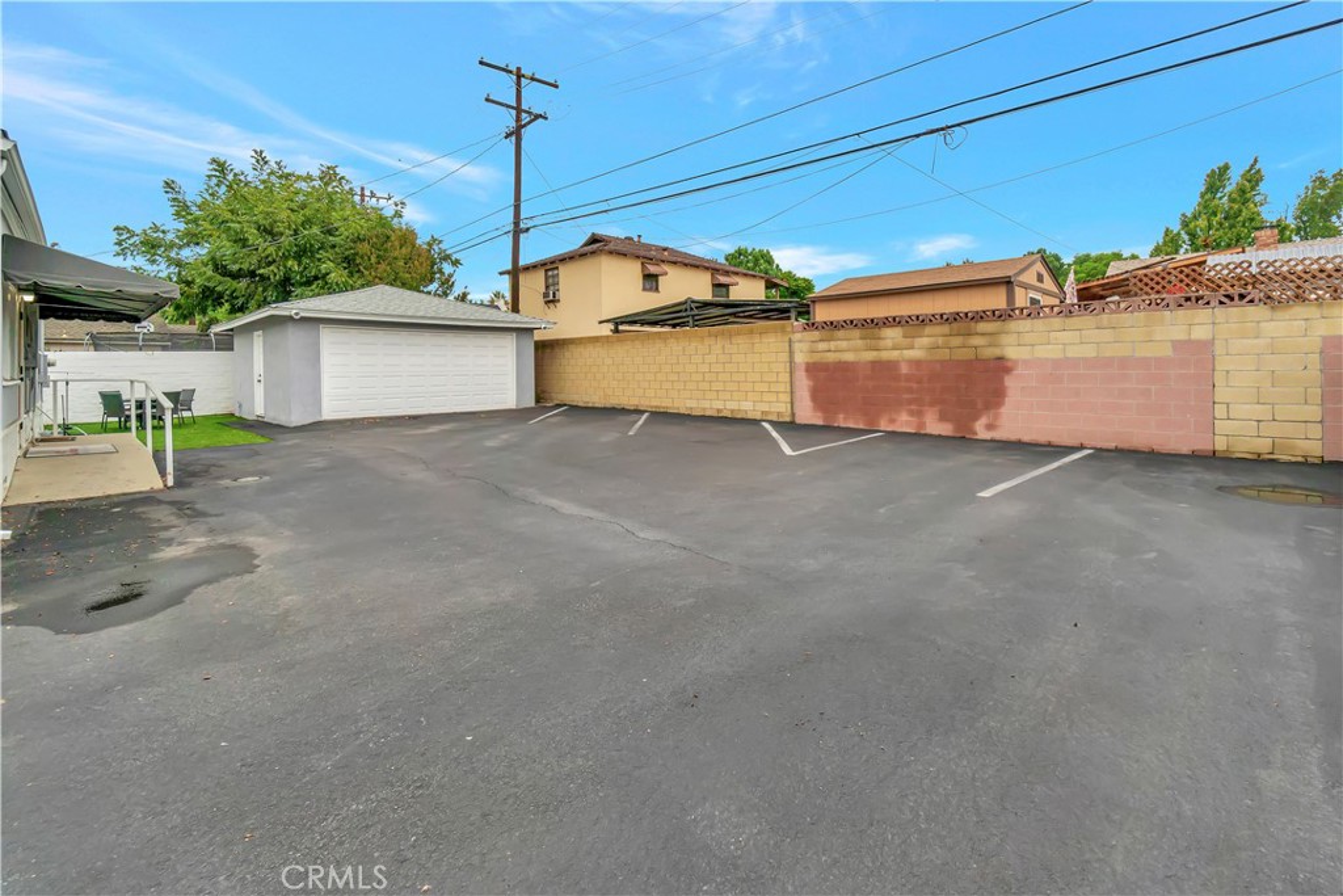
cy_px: 448
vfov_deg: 77.3
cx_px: 672
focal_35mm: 15
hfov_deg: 100.4
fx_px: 560
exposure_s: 1/640
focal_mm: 10
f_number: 5.6
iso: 100
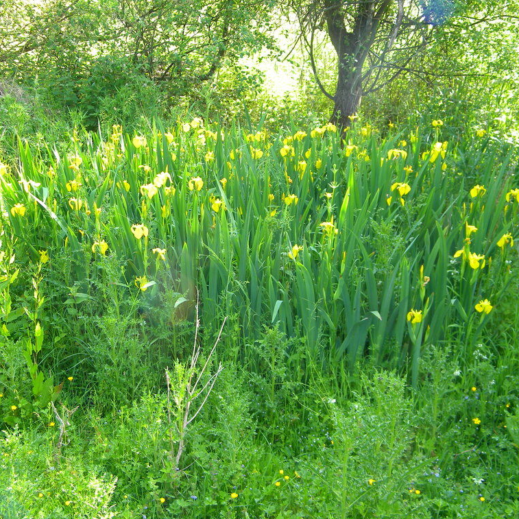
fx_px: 831
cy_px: 261
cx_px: 228
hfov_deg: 34.6
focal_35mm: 49
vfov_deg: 34.7
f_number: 3.8
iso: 106
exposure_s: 1/60
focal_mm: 7.3
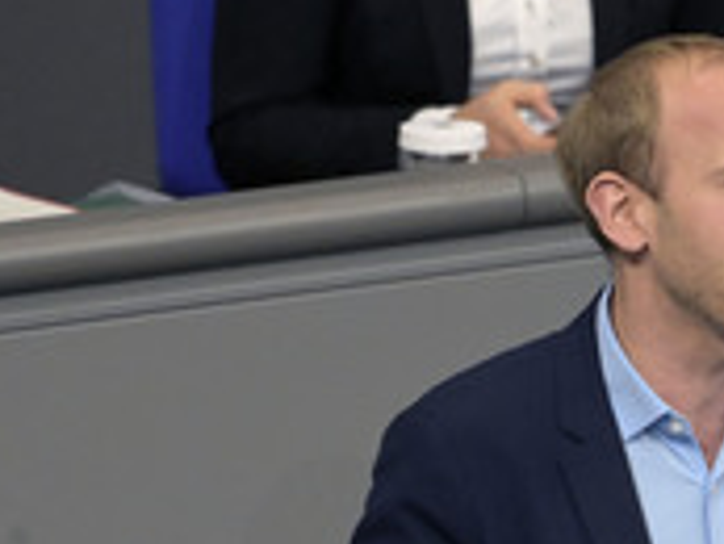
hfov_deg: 2.5
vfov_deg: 1.9
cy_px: 552
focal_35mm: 803
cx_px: 764
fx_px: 16807
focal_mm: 320
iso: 10000
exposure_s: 1/320
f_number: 5.6
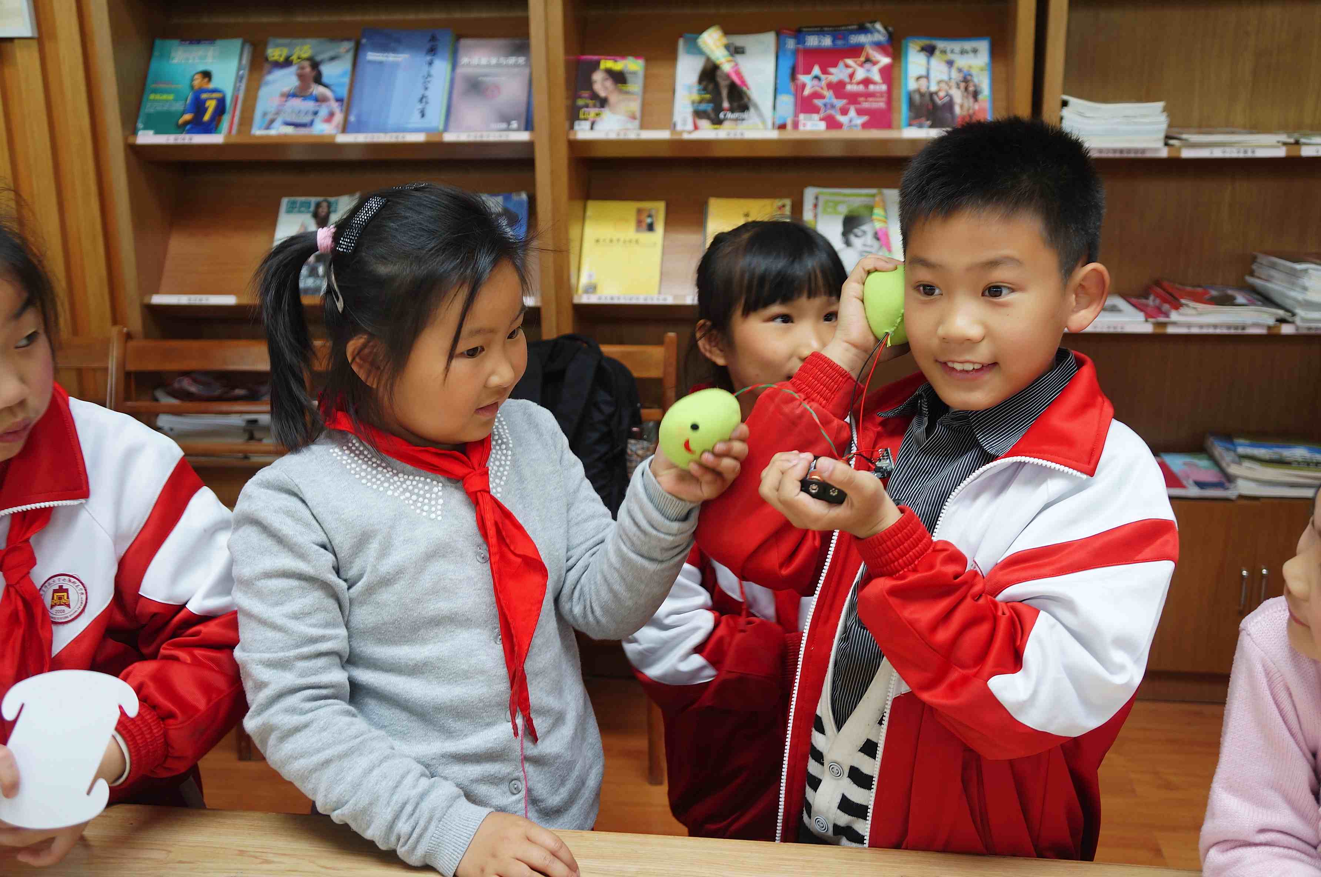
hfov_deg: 53.2
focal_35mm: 36
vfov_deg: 36.8
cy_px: 438
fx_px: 1319
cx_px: 660
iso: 200
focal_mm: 24
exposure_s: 1/60
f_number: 4
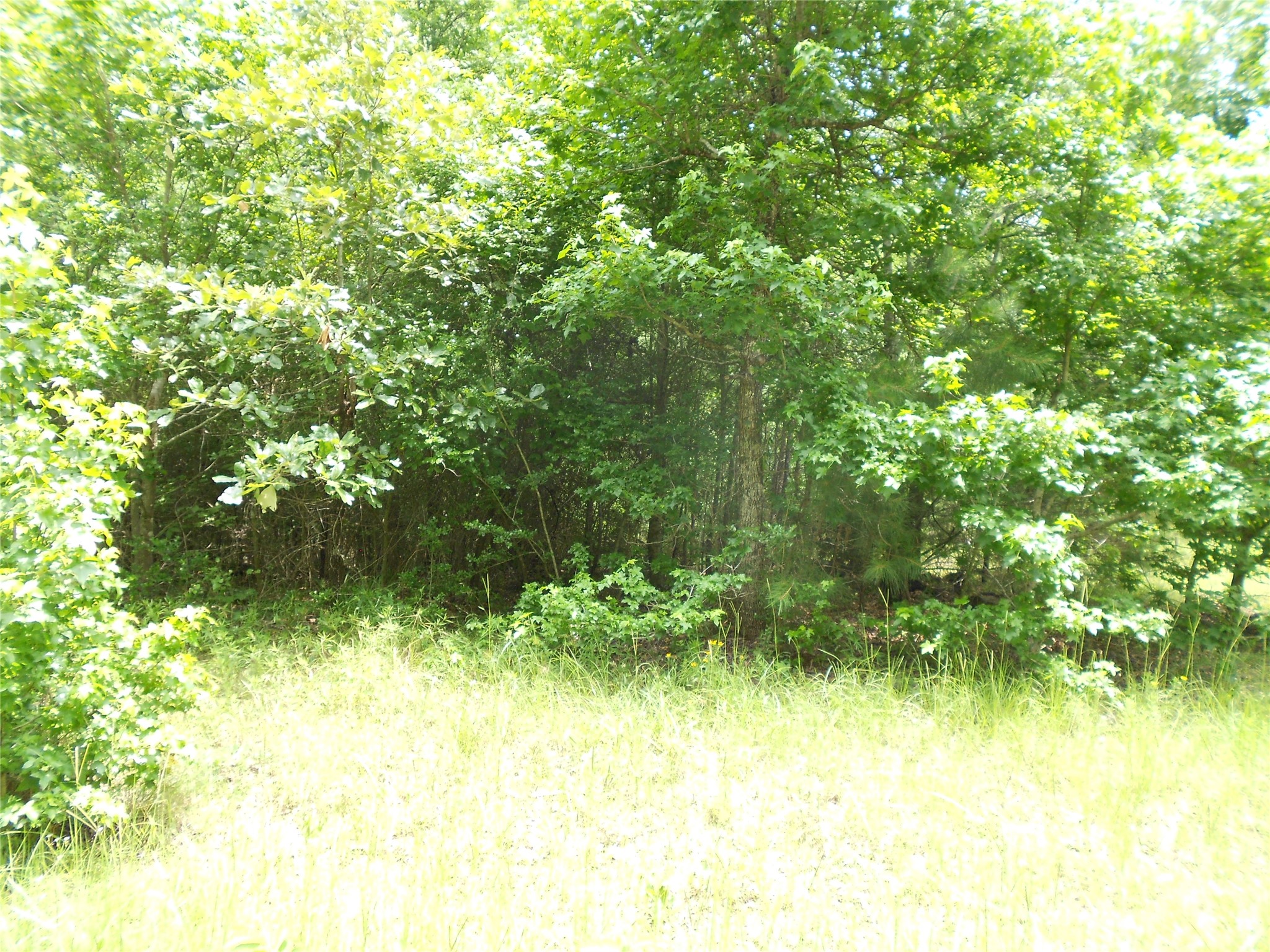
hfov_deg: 67.3
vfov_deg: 53.1
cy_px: 476
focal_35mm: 26
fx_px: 954
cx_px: 635
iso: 80
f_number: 3.2
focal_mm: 4.6
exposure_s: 1/80
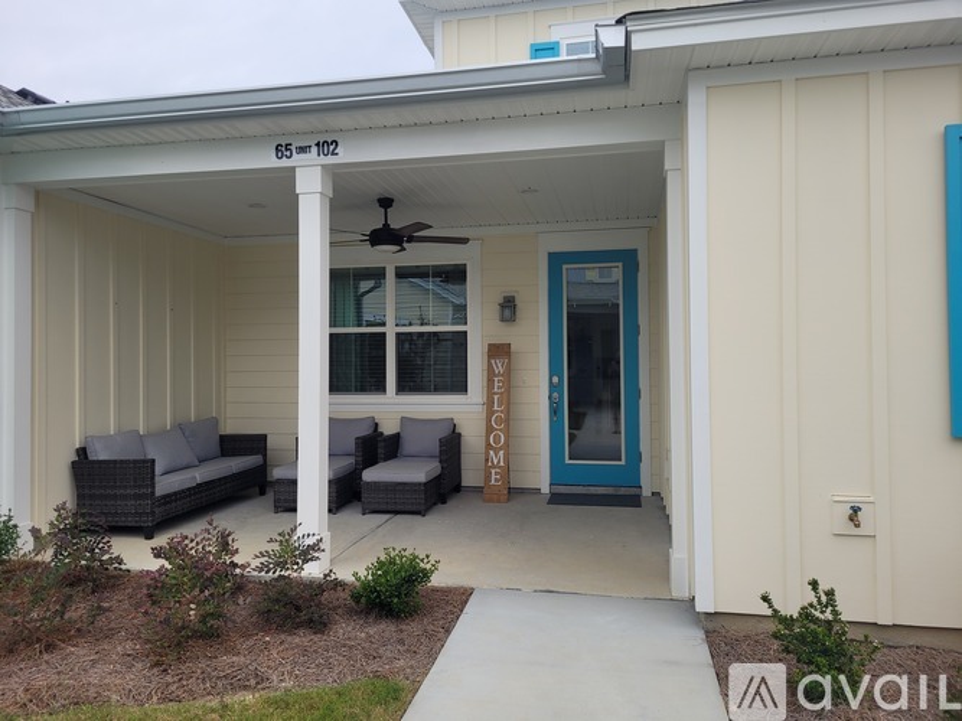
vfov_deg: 53.0
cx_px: 481
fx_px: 722
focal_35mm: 26
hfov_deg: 67.3
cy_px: 360
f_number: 1.8
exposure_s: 1/120
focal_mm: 5.4
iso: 64
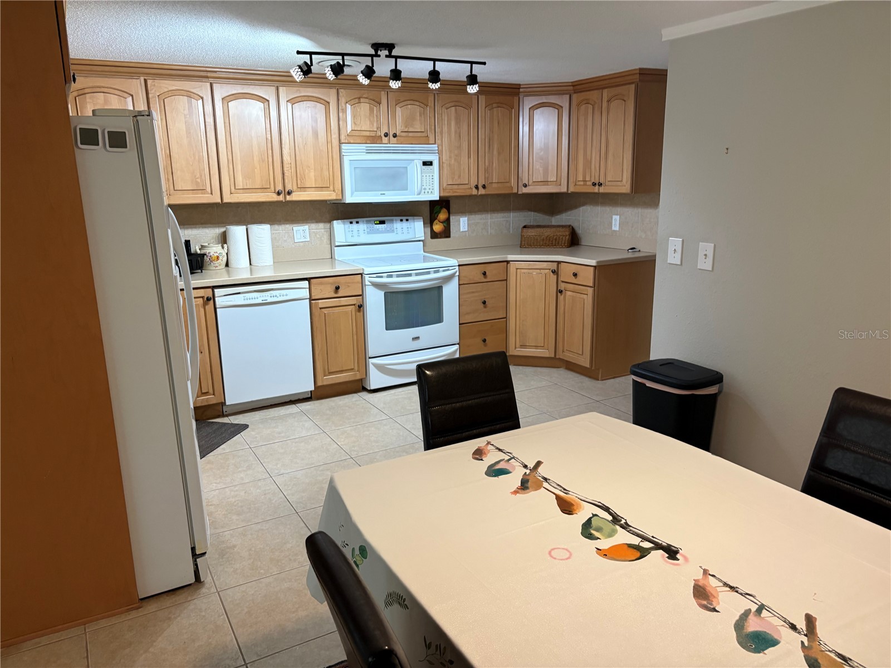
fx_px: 669
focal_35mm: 26
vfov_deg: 53.1
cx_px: 446
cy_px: 334
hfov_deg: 67.3
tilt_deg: -12.6
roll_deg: +1.9
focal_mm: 5.96
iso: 200
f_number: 1.6
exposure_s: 1/60
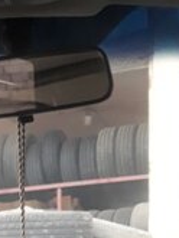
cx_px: 19
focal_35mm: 81
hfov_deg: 18.0
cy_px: 356
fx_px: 558
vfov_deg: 20.6
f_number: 1.7
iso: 250
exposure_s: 1/24
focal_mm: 3.71
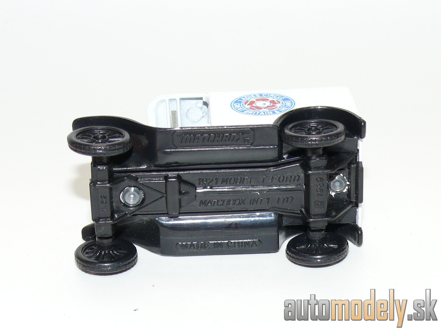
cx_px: 220
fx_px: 1210
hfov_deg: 20.7
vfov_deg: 15.6
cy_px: 166
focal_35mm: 95
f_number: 4
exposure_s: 1/30
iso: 100
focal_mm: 12.9
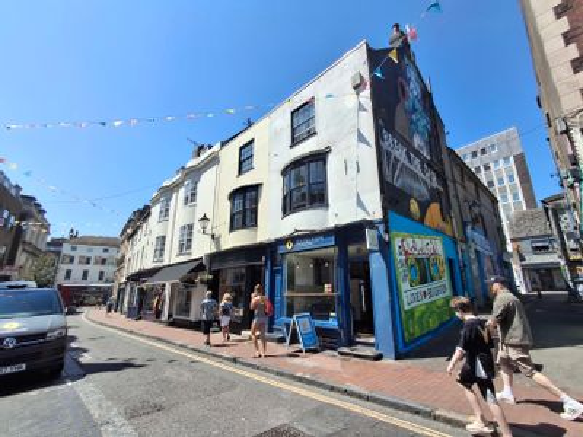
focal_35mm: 16
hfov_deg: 94.5
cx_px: 292
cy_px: 218
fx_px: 269
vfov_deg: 78.1
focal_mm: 1.64
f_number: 2.2
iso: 40
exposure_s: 1/1541
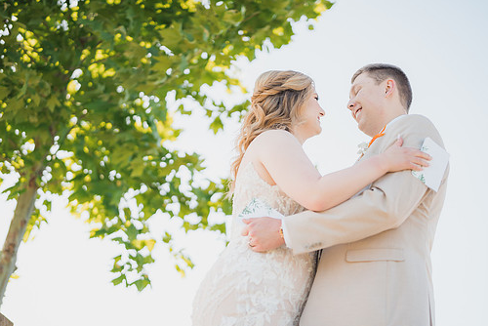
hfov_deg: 34.5
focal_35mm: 58
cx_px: 256
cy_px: 186
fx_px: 787
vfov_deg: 23.4
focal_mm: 50
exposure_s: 1/2500
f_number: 1.4
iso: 125
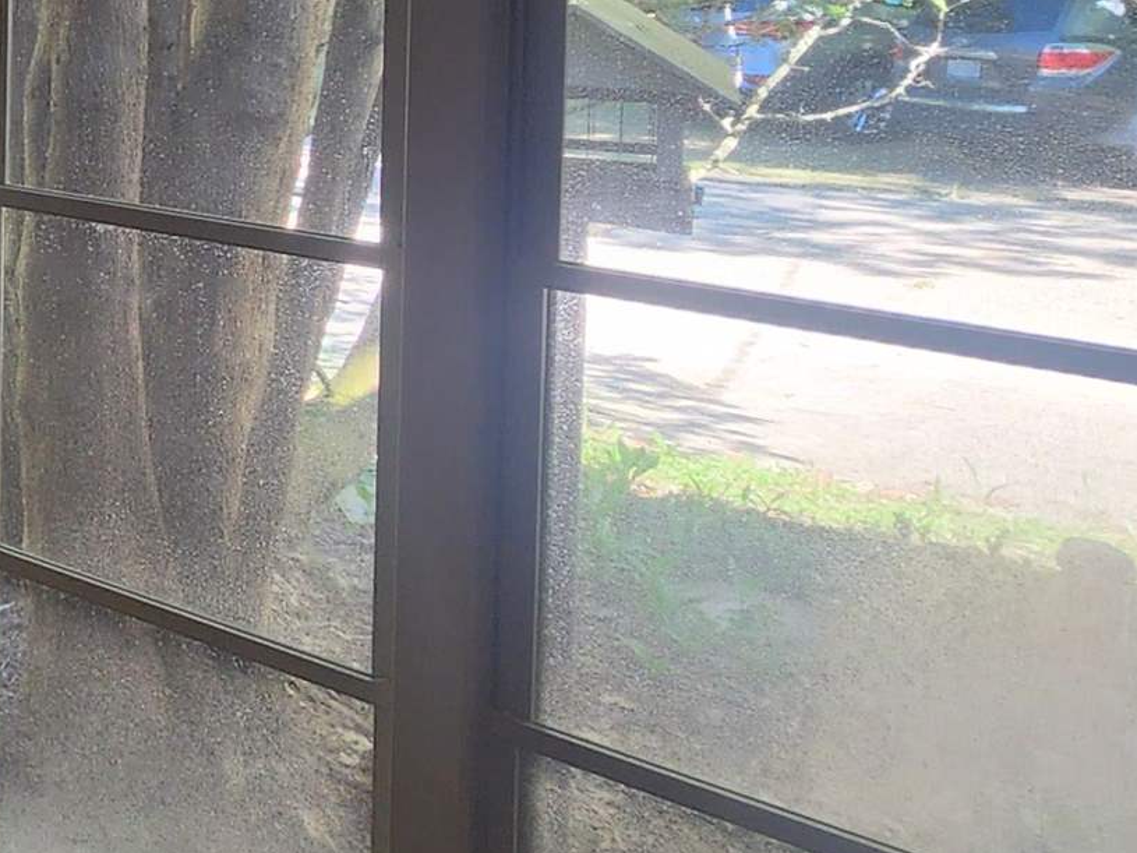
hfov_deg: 27.2
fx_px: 1609
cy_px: -1
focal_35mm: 49
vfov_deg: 27.9
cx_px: -571
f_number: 2.2
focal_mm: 2.2
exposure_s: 1/60
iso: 160
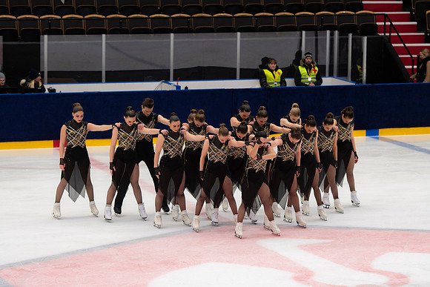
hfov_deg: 12.4
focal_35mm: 165
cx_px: 215
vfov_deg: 8.3
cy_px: 144
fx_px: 1971
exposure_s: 1/400
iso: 720
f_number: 3.5
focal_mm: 110
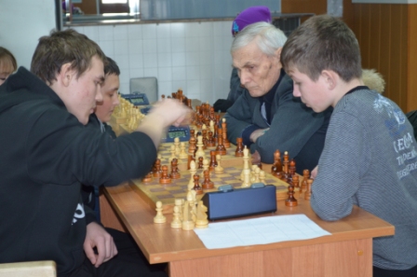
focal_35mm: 72
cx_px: 208
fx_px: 833
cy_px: 138
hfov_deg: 28.1
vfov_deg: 18.9
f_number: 5.3
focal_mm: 48
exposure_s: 1/30
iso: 640
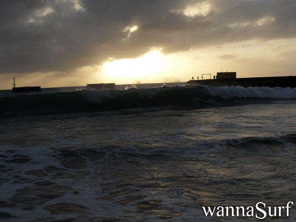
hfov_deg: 52.6
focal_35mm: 35
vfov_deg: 40.7
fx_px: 299
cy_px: 111
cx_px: 148
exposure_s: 1/180
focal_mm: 6.3
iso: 100
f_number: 8.4
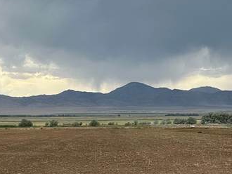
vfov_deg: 15.8
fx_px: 624
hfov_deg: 21.1
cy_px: 128
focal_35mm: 93
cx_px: 109
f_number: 1.78
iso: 80
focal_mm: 6.86
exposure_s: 1/1880
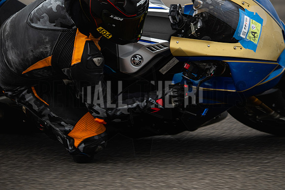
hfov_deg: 6.9
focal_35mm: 300
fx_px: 2375
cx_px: 142
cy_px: 95
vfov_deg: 4.6
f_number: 2
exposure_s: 1/5000
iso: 400
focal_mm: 200
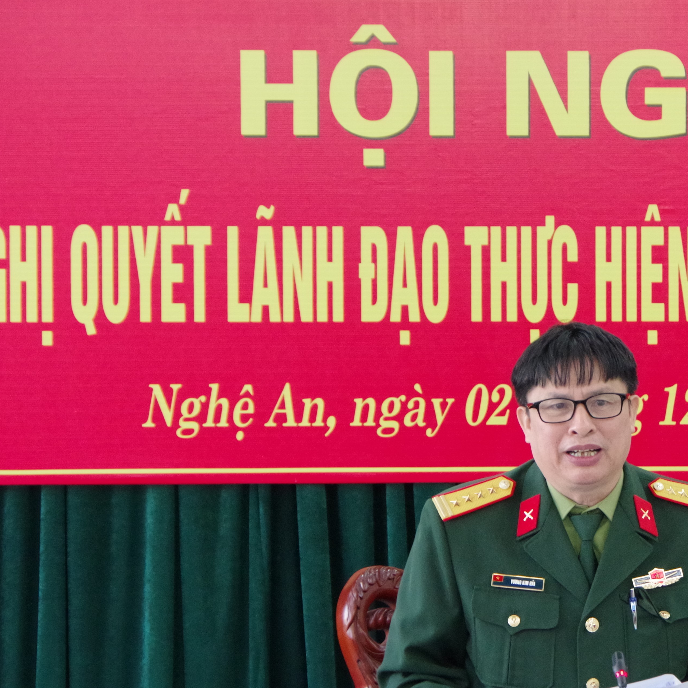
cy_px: 397
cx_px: 625
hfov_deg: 7.5
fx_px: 5262
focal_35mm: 234
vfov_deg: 7.5
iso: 3200
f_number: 5.6
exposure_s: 1/125
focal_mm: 78
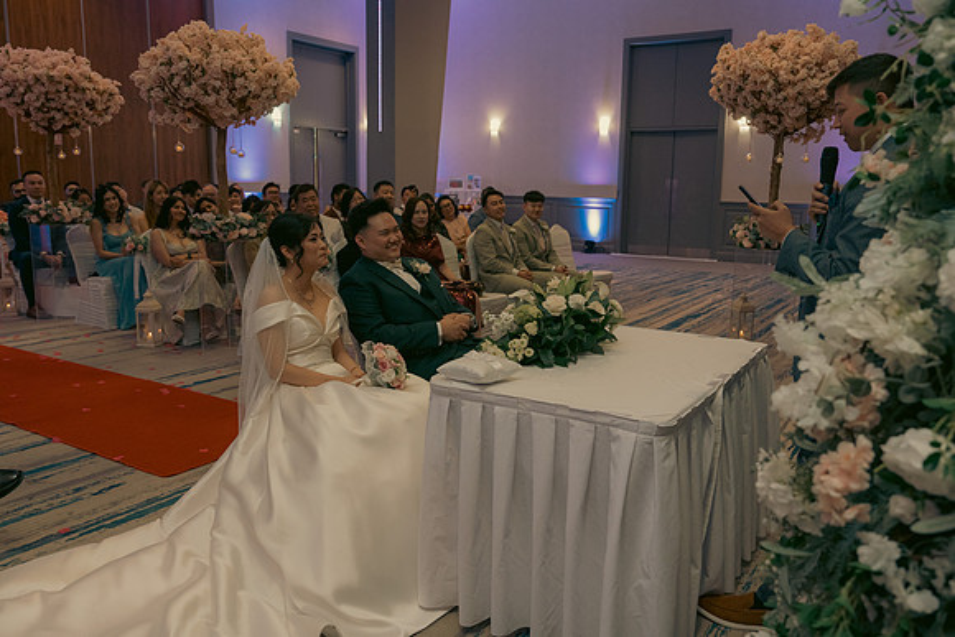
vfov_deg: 43.6
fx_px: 796
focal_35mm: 30
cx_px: 478
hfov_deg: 61.9
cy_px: 318
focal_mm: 30
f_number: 3.5
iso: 2500
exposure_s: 1/160
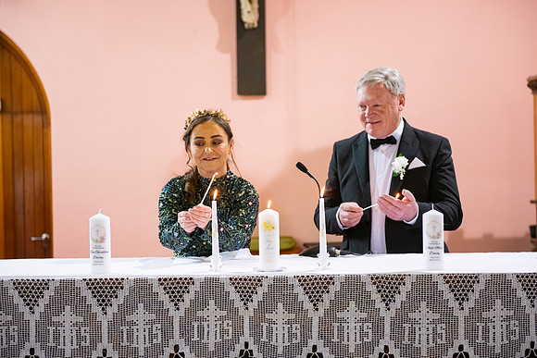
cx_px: 268
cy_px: 179
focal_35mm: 73
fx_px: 1088
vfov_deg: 18.7
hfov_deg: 27.7
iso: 1250
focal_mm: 70
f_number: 3.5
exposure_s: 1/160
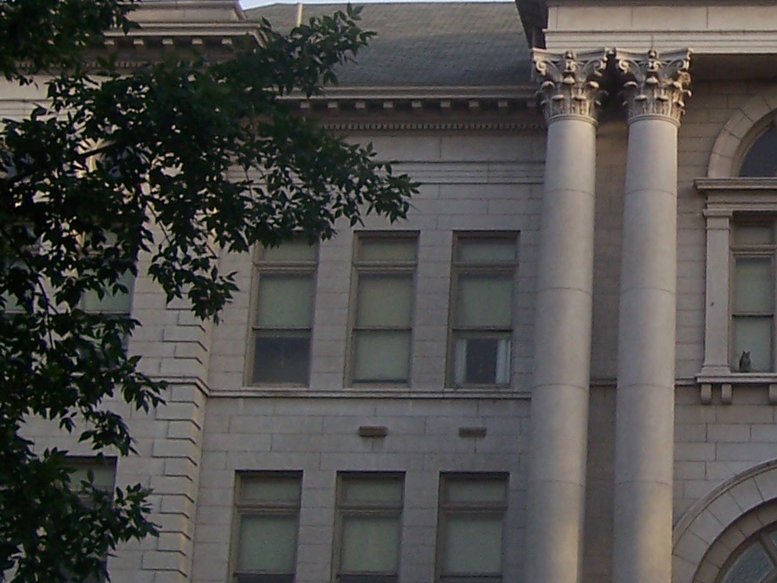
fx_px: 2178
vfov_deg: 15.2
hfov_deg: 19.6
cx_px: 777
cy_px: 198
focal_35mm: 97
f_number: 5.6
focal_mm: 5.6
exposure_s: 1/180
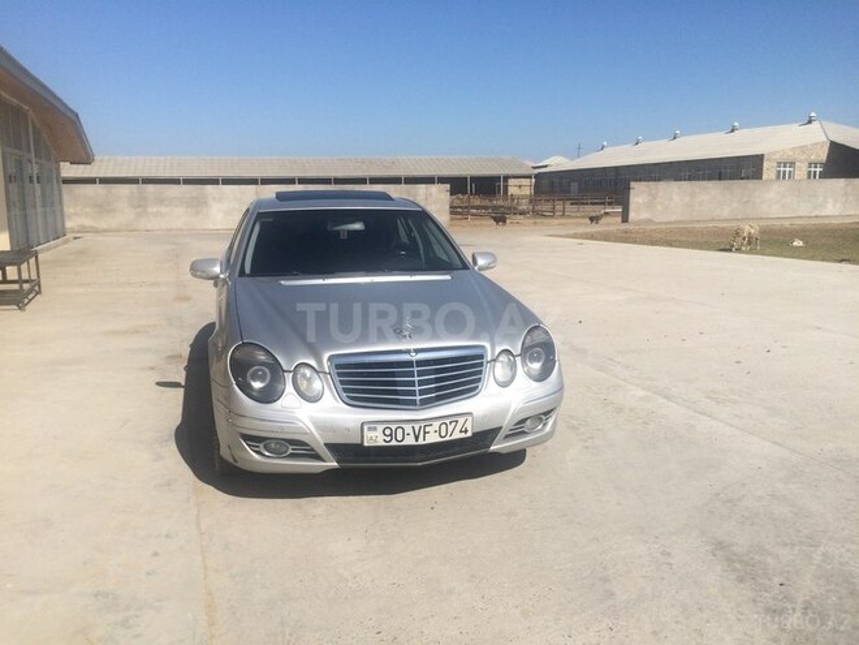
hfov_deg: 61.7
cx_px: 430
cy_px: 322
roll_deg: -0.2
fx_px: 720
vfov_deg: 48.2
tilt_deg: -10.3
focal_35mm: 29
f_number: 2.2
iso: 32
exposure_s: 1/4115
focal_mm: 4.15
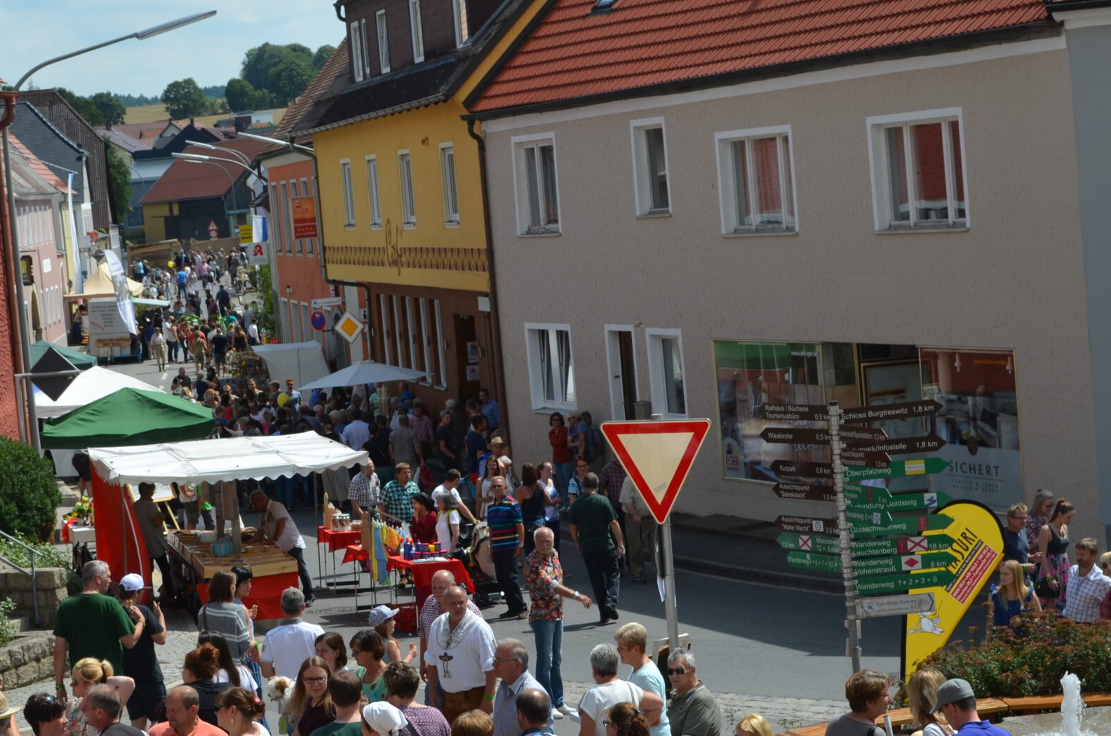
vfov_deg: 14.0
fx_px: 2987
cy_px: 436
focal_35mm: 97
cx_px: 468
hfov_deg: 21.1
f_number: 8
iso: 100
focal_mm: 40
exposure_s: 1/250
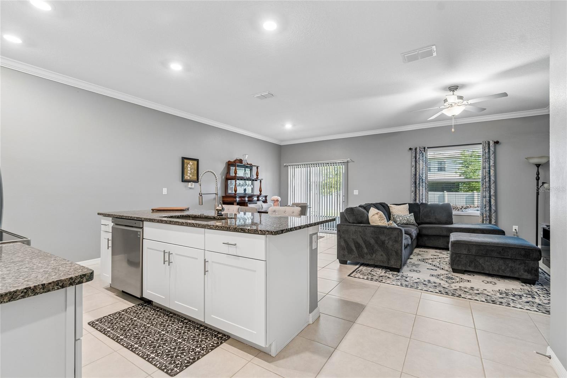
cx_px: 284
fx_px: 236
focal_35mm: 15
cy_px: 189
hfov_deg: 100.4
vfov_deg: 77.3
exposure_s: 1/4
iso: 100
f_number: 7.1
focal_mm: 10
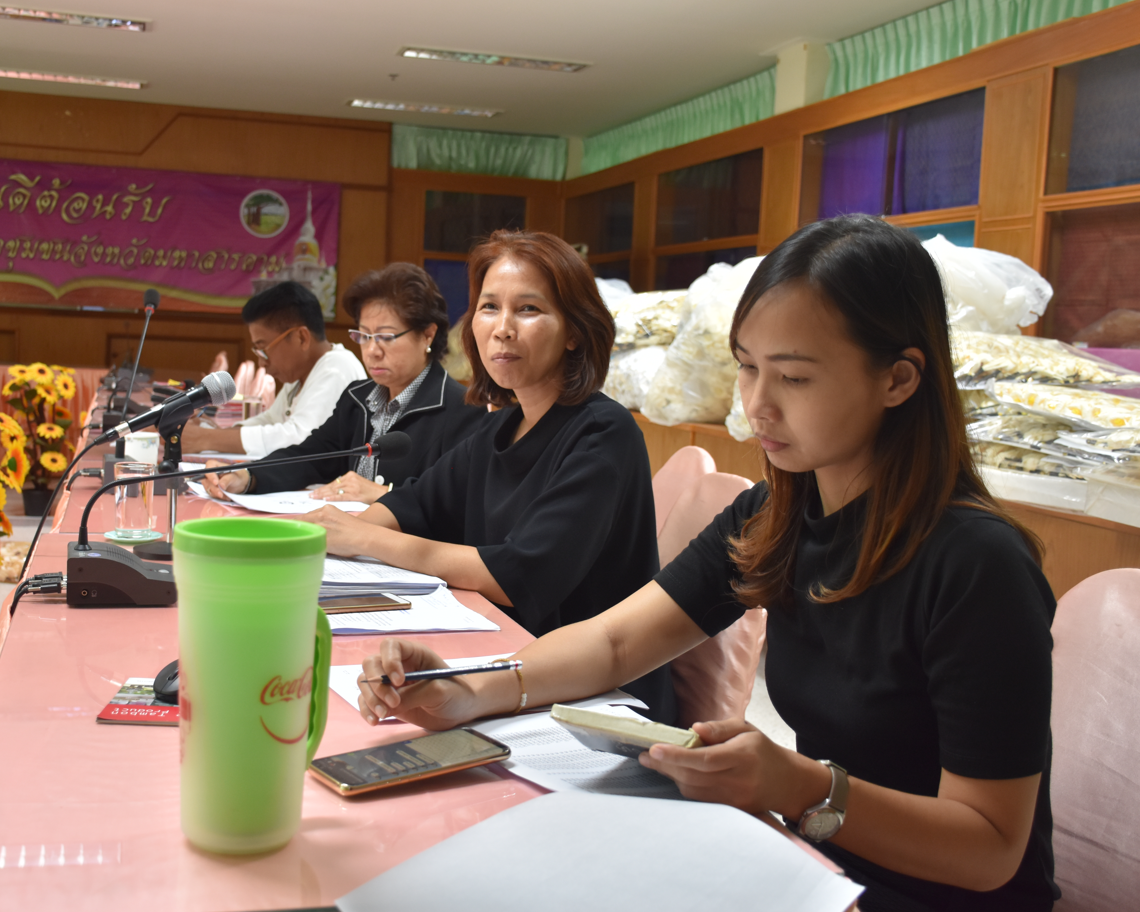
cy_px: 458
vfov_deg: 36.5
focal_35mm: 41
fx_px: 1383
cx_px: 498
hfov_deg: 44.7
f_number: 4
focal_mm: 24
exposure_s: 1/30
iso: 450
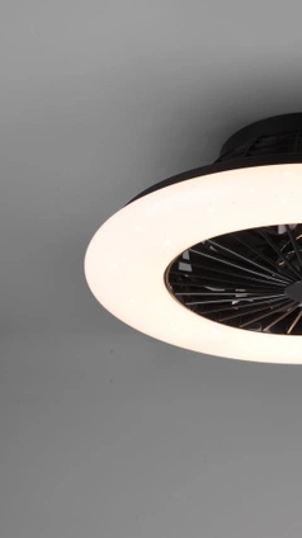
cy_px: 270
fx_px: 1241
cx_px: 313
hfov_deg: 13.7
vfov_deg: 24.5
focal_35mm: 87
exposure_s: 1/13
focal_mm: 55
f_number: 16
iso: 100
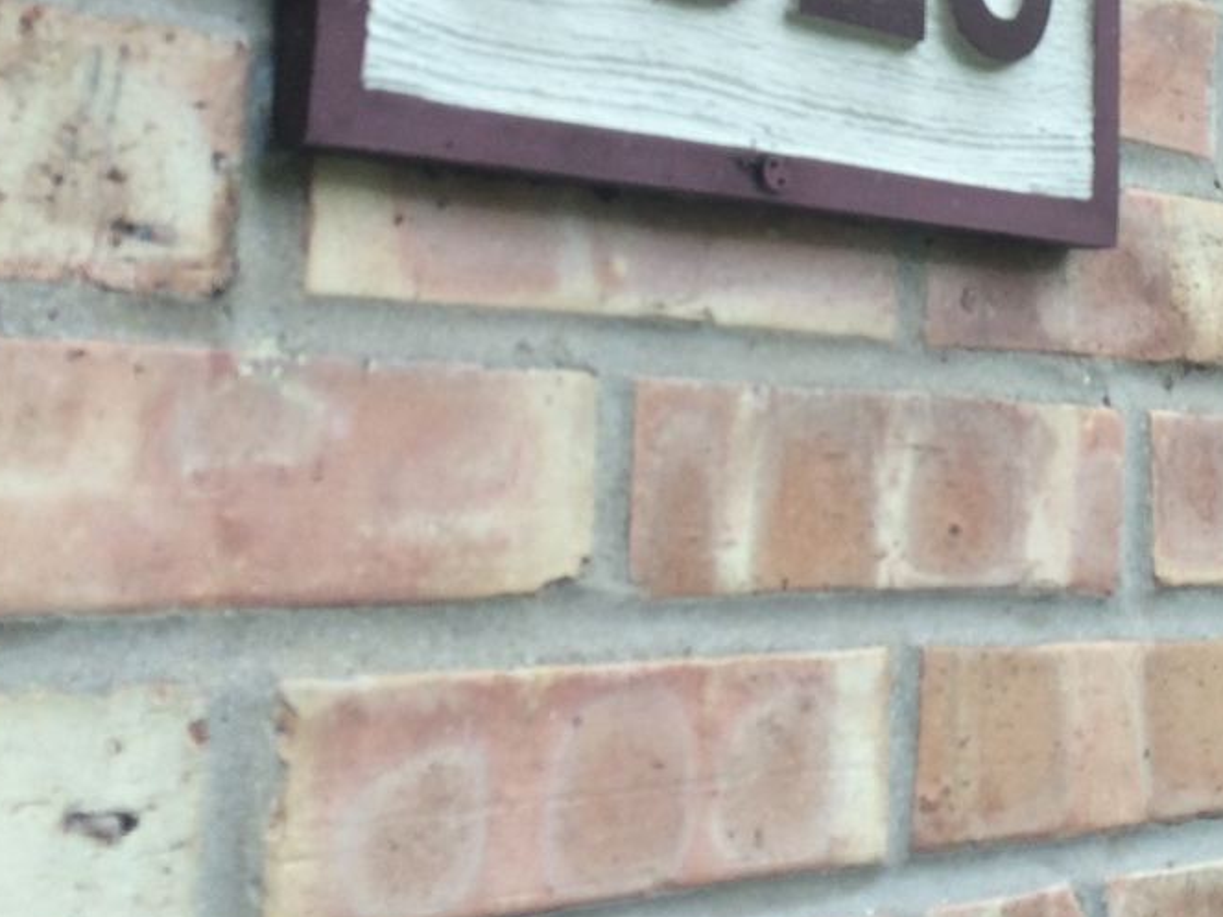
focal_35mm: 63
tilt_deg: +12.6
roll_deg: +0.4
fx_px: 2225
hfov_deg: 30.4
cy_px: -11
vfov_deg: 22.3
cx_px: 860
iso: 64
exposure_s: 1/120
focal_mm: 4.15
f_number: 2.2
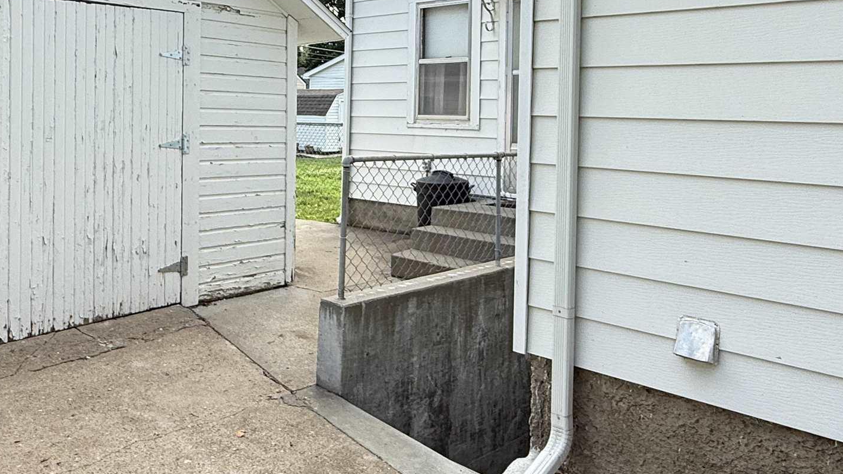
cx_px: 392
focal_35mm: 33
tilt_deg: +1.6
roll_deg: -0.8
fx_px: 738
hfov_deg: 59.4
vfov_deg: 34.7
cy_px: 105
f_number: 2.2
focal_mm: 2.22
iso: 64
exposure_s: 1/506
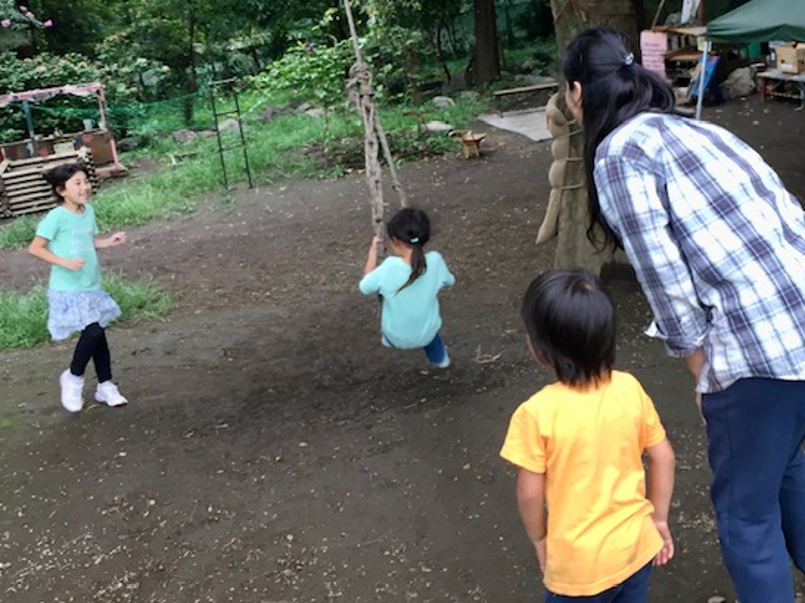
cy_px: 327
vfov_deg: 41.7
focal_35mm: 34
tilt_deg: -14.1
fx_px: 790
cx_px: 438
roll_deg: +9.1
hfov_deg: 53.9
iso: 32
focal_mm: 4.15
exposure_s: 1/30
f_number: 2.2
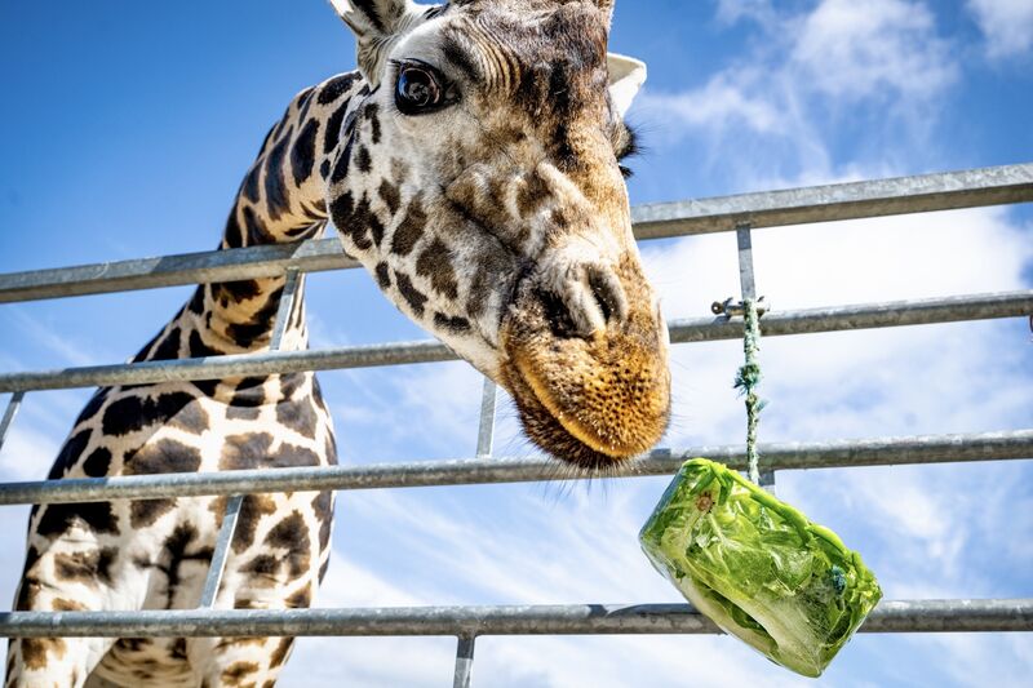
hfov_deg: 61.9
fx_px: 861
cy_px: 344
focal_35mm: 30
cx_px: 516
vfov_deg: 43.6
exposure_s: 1/1000
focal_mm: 30
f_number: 5.6
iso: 250
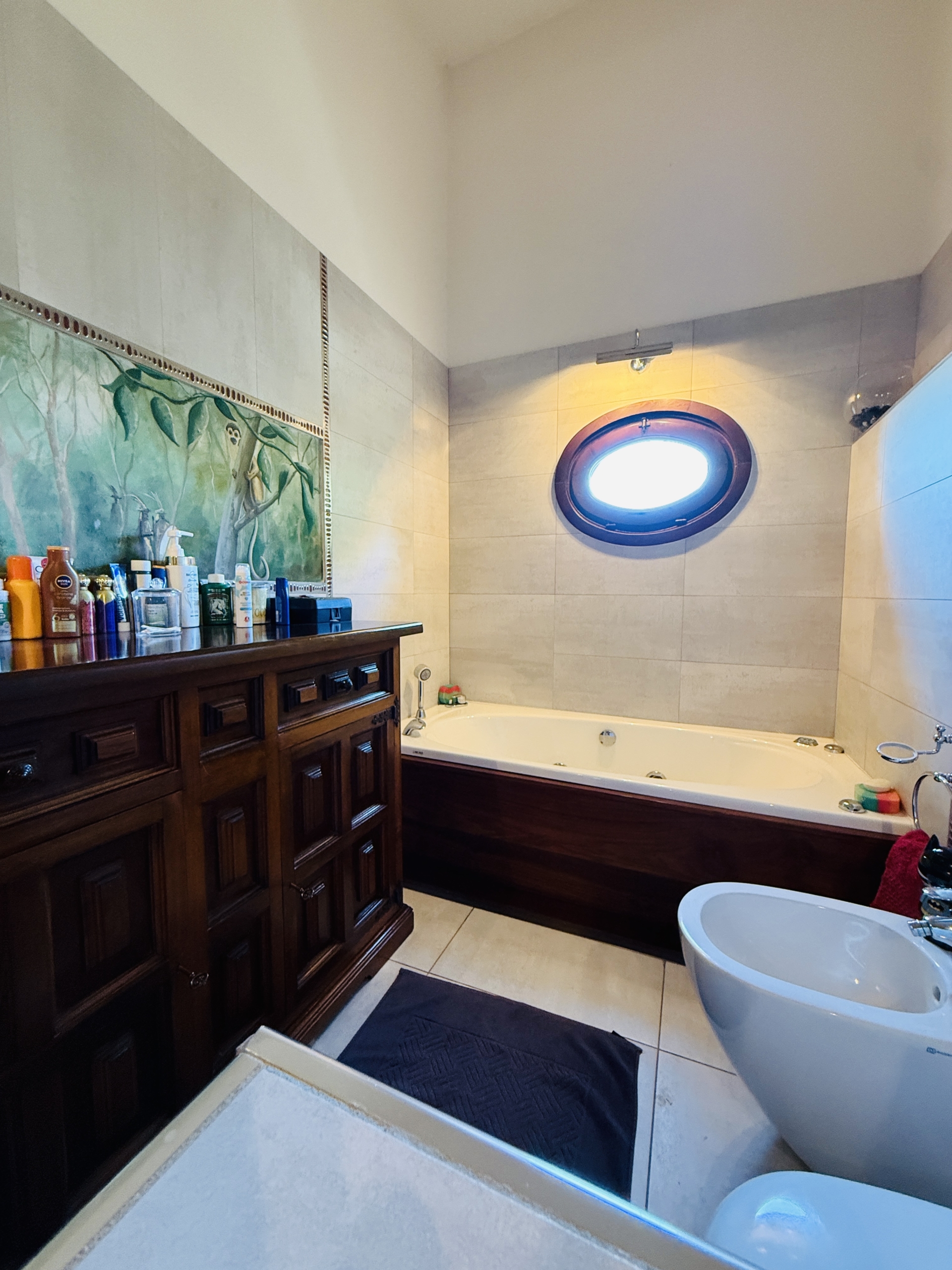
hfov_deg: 85.7
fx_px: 513
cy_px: 635
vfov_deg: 102.1
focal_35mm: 14
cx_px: 476
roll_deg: -0.9
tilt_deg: -3.5
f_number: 2.2
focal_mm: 2.22
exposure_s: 1/50
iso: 400
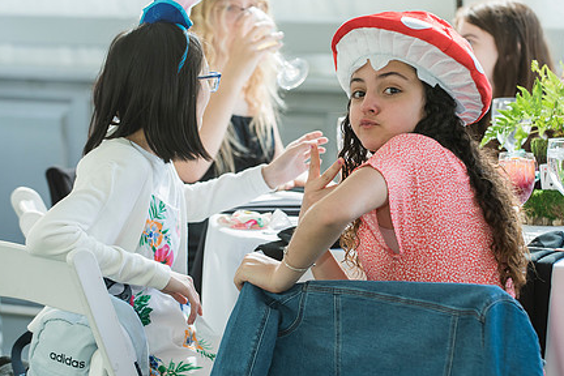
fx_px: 2647
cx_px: 343
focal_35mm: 169
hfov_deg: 12.2
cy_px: 191
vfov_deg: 8.1
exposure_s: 1/160
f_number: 4
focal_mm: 120
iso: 500
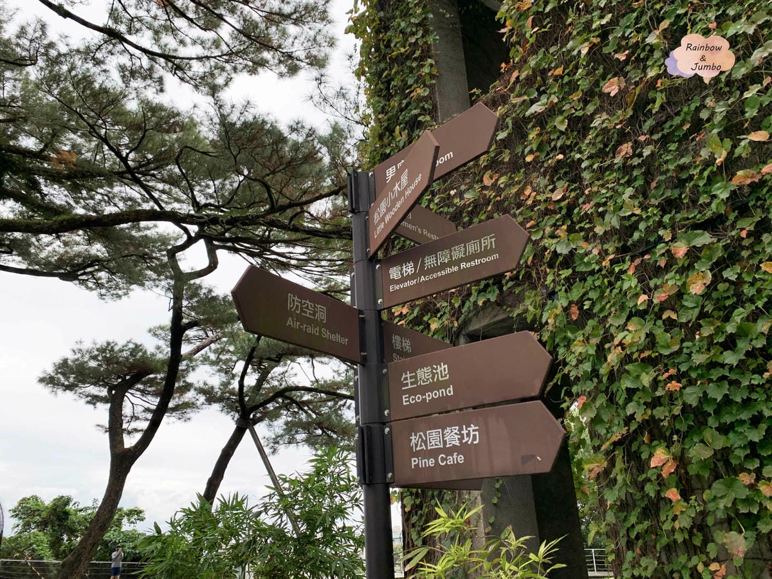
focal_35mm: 26
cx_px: 386
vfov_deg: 53.1
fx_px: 580
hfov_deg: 67.3
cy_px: 290
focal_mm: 4.25
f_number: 1.8
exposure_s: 1/570
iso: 25
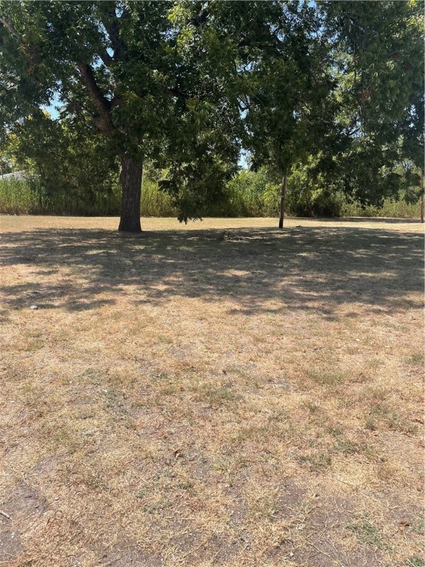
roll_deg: -2.7
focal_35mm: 26
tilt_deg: -10.1
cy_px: 284
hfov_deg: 53.1
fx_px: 426
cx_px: 212
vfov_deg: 67.3
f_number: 1.6
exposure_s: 1/2817
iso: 32
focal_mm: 4.2
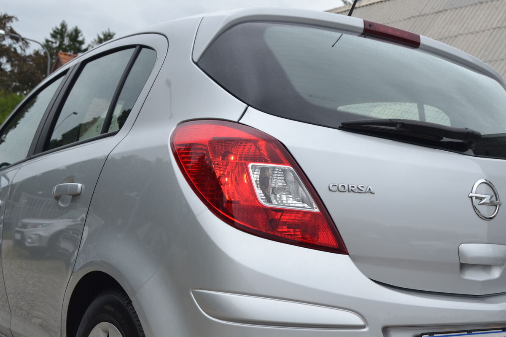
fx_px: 675
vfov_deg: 27.7
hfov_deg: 41.1
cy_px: 256
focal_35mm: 48
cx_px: 275
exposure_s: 1/125
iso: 110
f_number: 5.6
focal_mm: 20
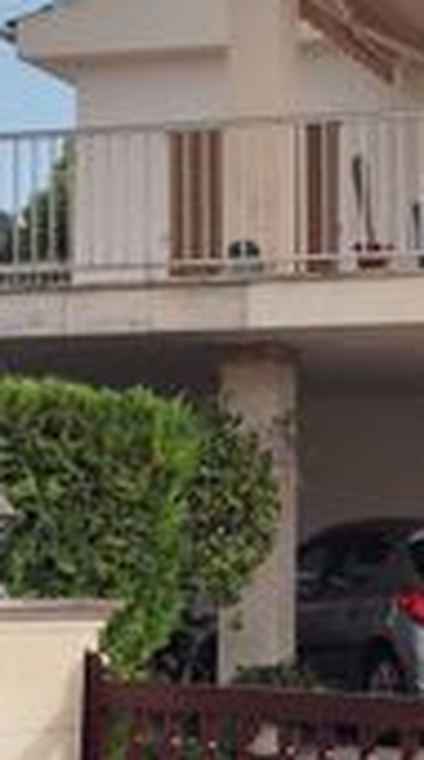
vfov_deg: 19.8
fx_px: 2169
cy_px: 393
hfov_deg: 11.0
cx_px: 504
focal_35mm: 108
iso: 50
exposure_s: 1/823
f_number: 1.8
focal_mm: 4.22
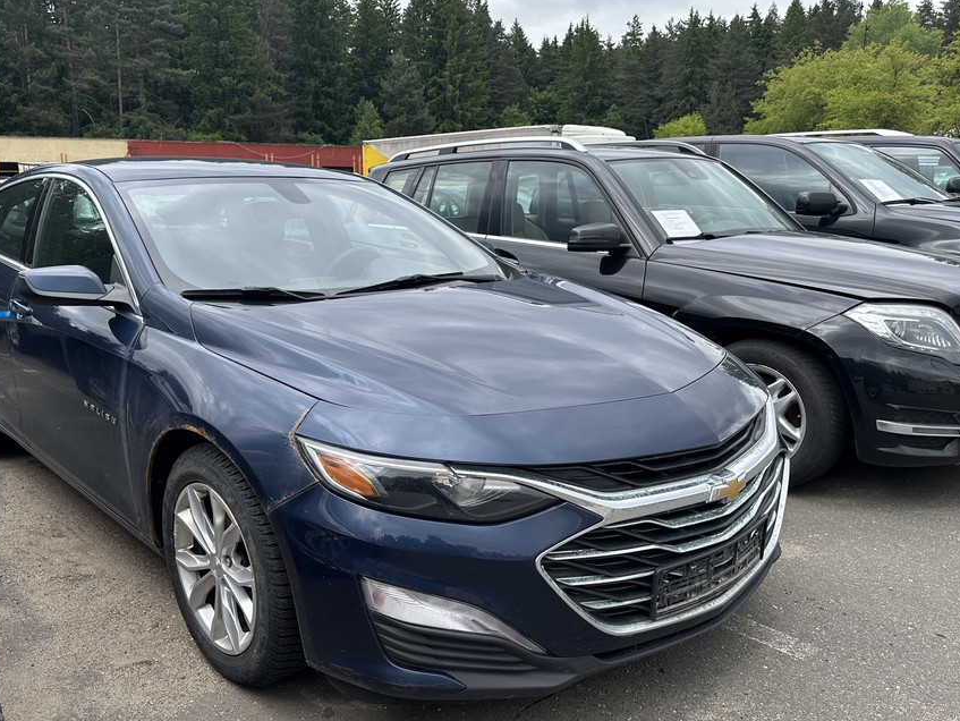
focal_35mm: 29
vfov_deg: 48.2
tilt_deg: -13.2
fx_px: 805
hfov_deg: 61.1
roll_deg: +2.0
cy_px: 395
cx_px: 386
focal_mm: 6.86
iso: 80
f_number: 1.78
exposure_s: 1/1272
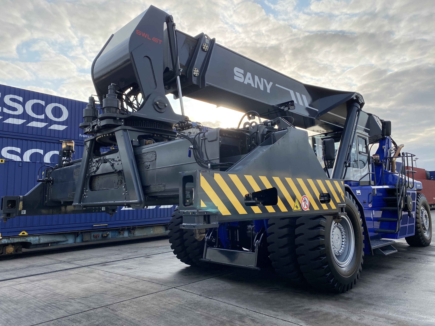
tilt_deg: +7.3
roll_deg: +1.7
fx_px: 327
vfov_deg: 53.1
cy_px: 163
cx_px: 218
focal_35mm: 26
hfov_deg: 67.3
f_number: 1.8
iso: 32
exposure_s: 1/1585
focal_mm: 4.25
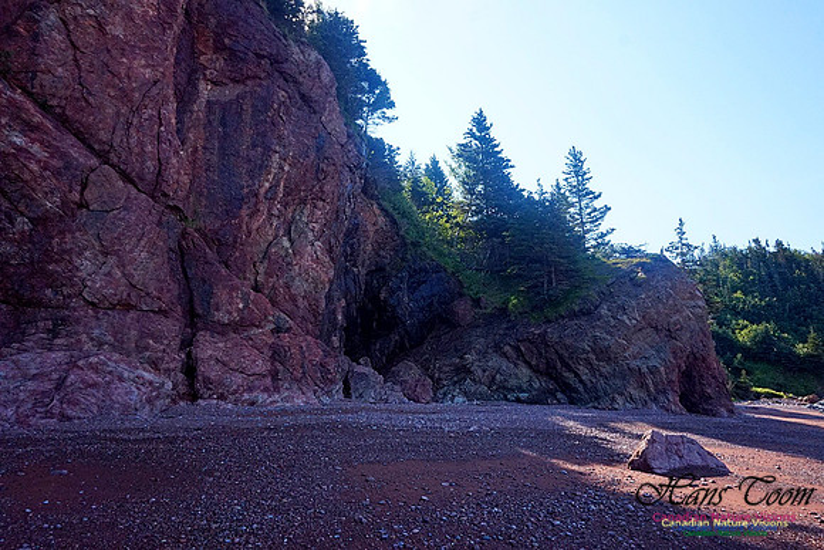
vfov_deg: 53.2
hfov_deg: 73.7
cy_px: 275
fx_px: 549
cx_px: 412
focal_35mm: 24
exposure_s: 1/640
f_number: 11
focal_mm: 16
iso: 1000
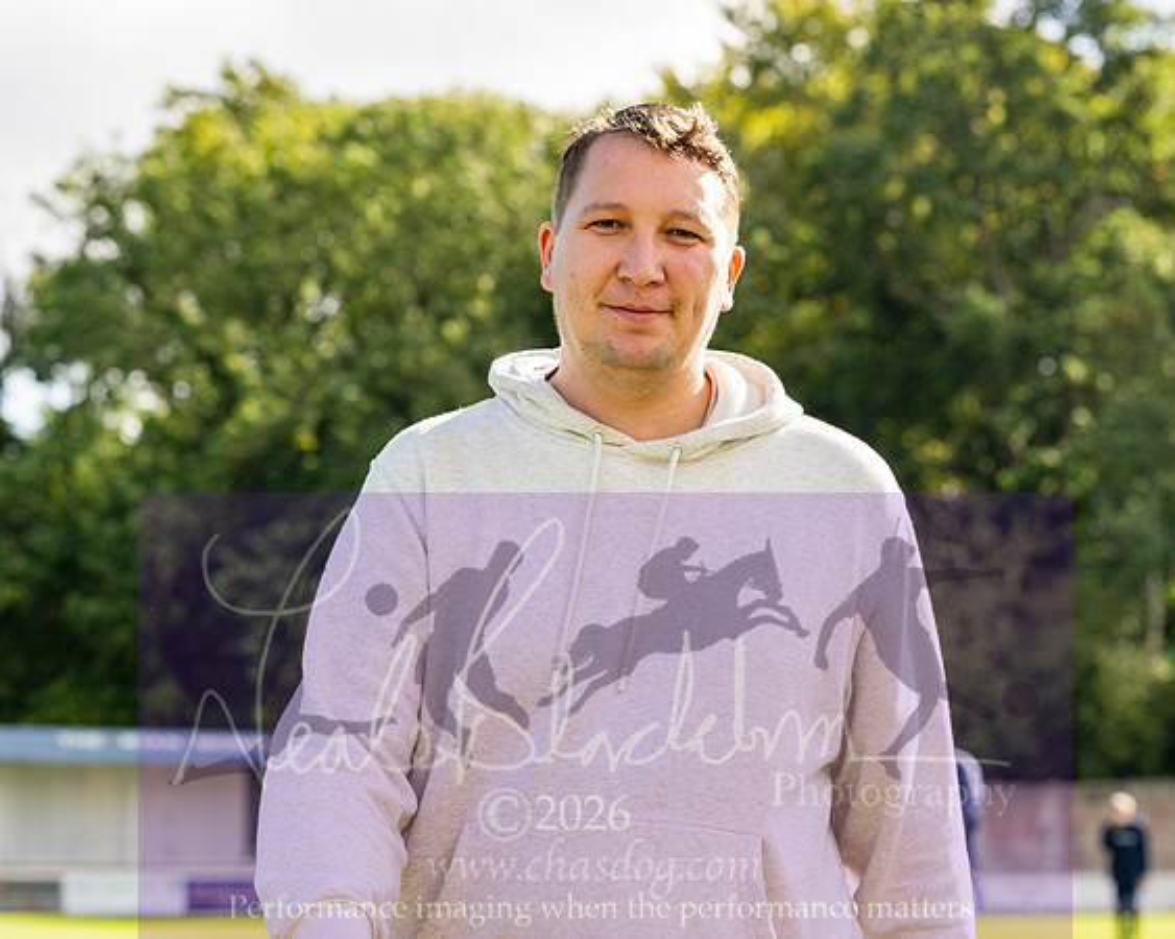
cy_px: 428
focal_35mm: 104
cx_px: 459
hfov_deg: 18.4
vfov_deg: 14.8
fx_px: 3626
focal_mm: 85
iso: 400
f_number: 5.6
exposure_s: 1/1000
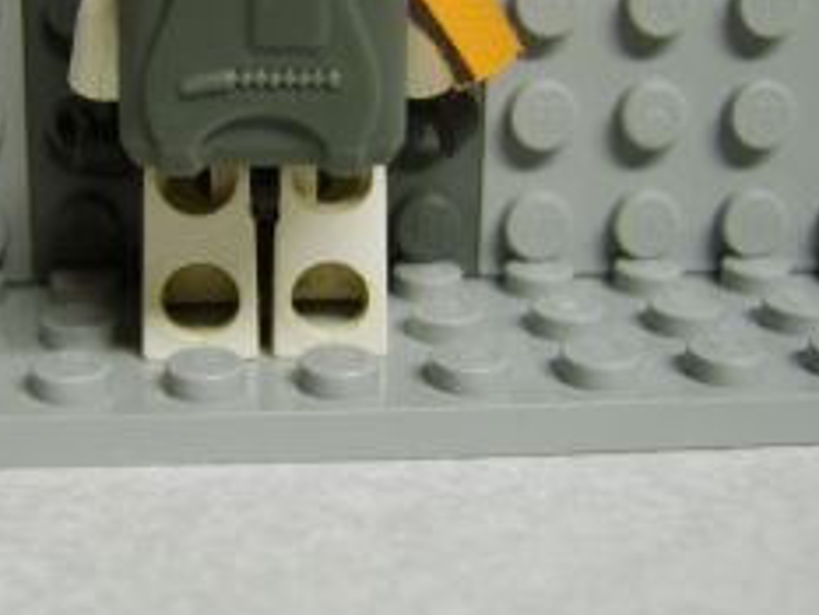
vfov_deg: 28.2
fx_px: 1207
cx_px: 264
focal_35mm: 51
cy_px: 158
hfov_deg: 37.0
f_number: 2.7
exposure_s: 1/8
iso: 71
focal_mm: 8.13
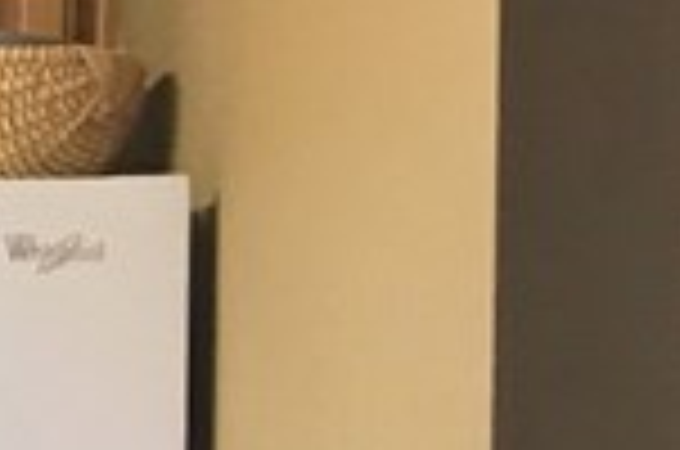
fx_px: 3864
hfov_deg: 8.2
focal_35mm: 205
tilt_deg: +0.0
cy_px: 572
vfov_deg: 6.6
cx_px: -1527
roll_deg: -0.4
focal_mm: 4.15
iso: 64
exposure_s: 1/30
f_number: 2.2
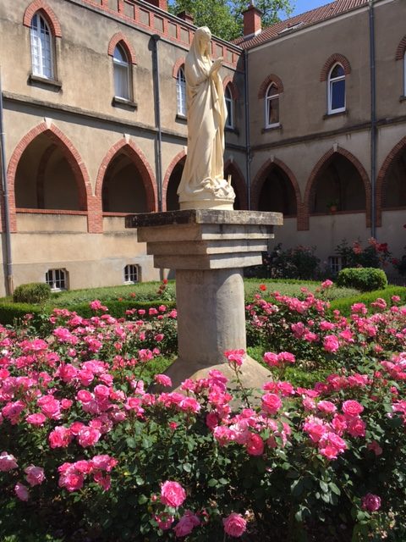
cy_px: 271
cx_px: 203
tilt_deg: -5.8
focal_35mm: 29
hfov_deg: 48.2
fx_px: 454
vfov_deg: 61.7
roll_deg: +2.6
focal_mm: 4.15
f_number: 2.2
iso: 25
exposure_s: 1/1026
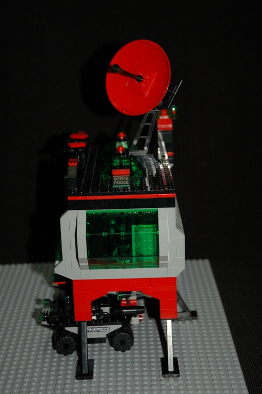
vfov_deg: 29.3
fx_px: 754
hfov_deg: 19.7
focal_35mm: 69
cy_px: 197
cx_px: 131
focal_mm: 46
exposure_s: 1/60
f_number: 4.5
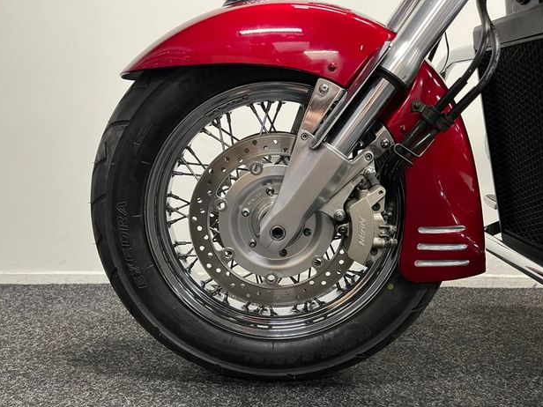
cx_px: 271
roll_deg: -0.9
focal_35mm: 27
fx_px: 424
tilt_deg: -3.3
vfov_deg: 51.3
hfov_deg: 65.3
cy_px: 211
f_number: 1.6
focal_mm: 5.1
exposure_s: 1/50
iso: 320
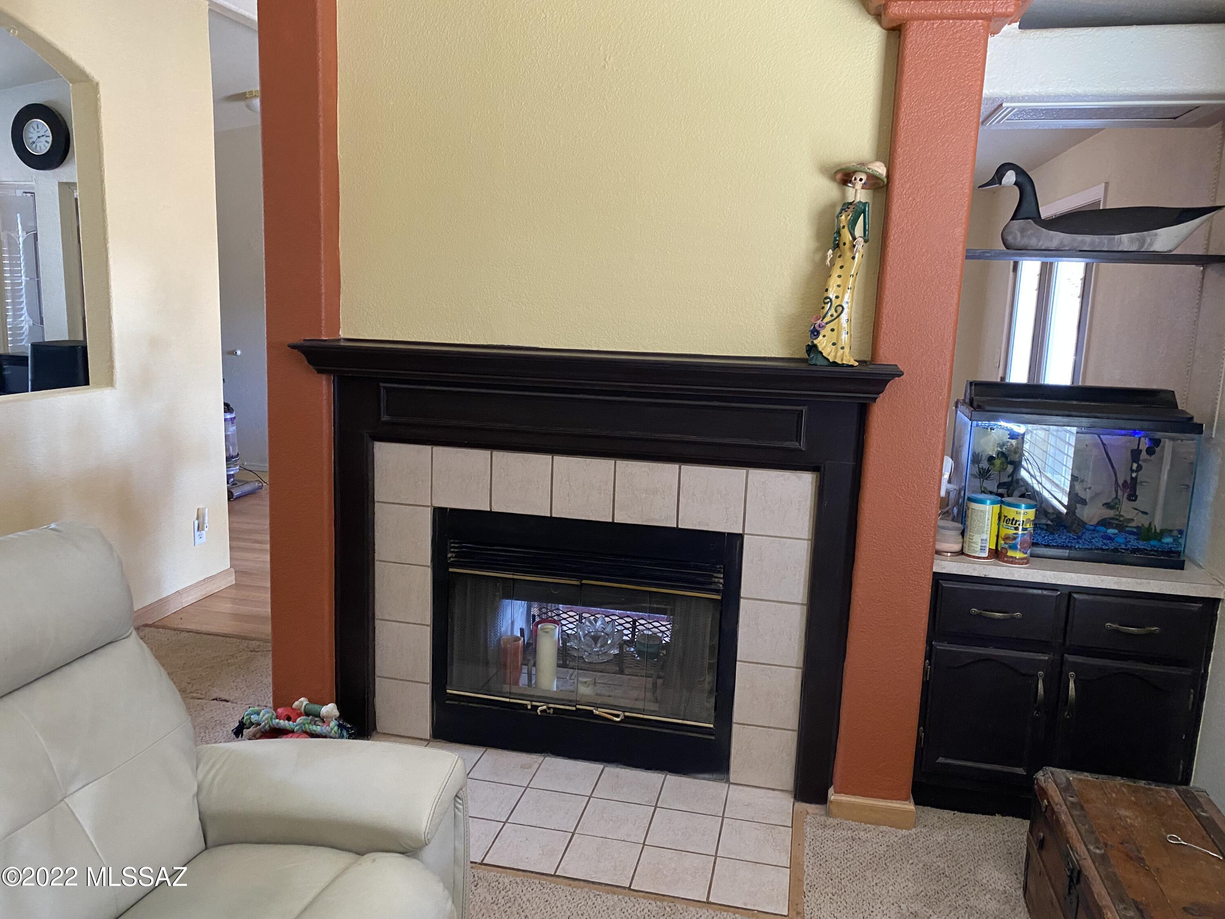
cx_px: 612
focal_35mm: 26
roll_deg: -2.2
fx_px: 920
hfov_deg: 67.3
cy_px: 460
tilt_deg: -10.3
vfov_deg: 53.1
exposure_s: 1/60
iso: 320
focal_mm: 4.25
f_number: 1.8
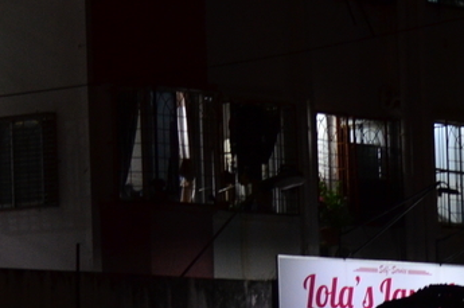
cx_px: 325
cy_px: 293
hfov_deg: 5.7
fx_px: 4698
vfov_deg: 3.8
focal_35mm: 365
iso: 800
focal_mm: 70
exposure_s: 1/30
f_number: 4.5
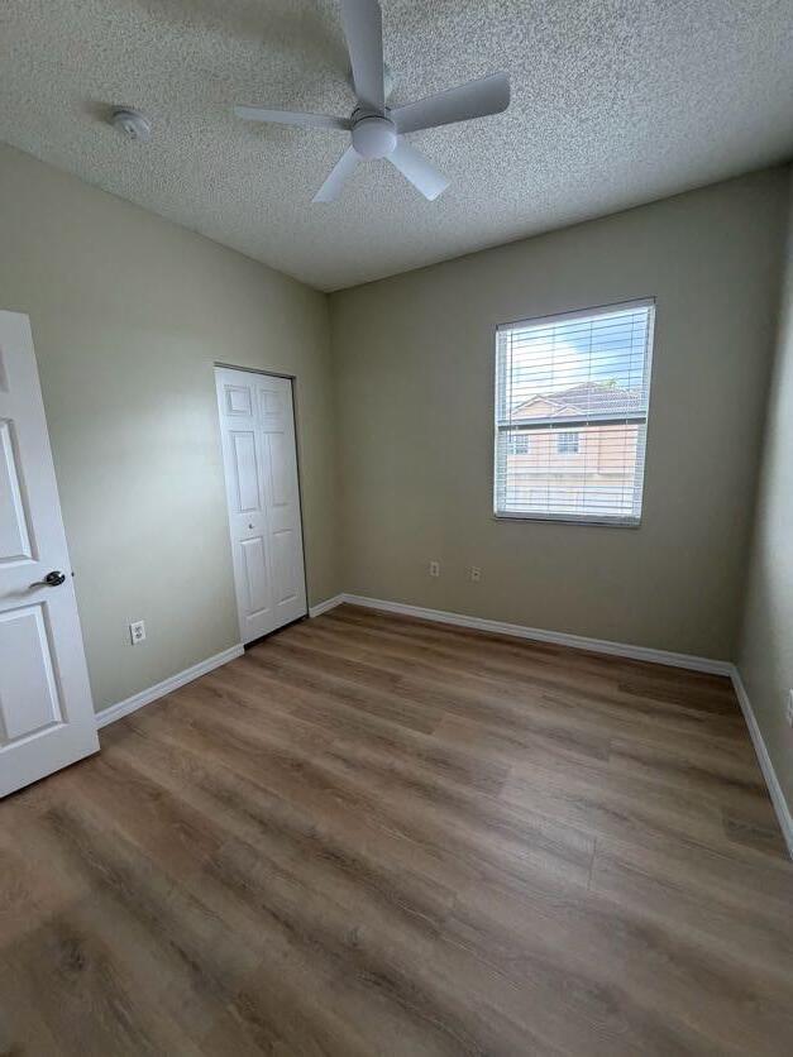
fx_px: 428
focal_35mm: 14
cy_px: 528
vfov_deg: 102.1
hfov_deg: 85.7
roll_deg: +1.7
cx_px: 396
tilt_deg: -9.5
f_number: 2.2
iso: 320
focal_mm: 2.22
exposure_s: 1/120
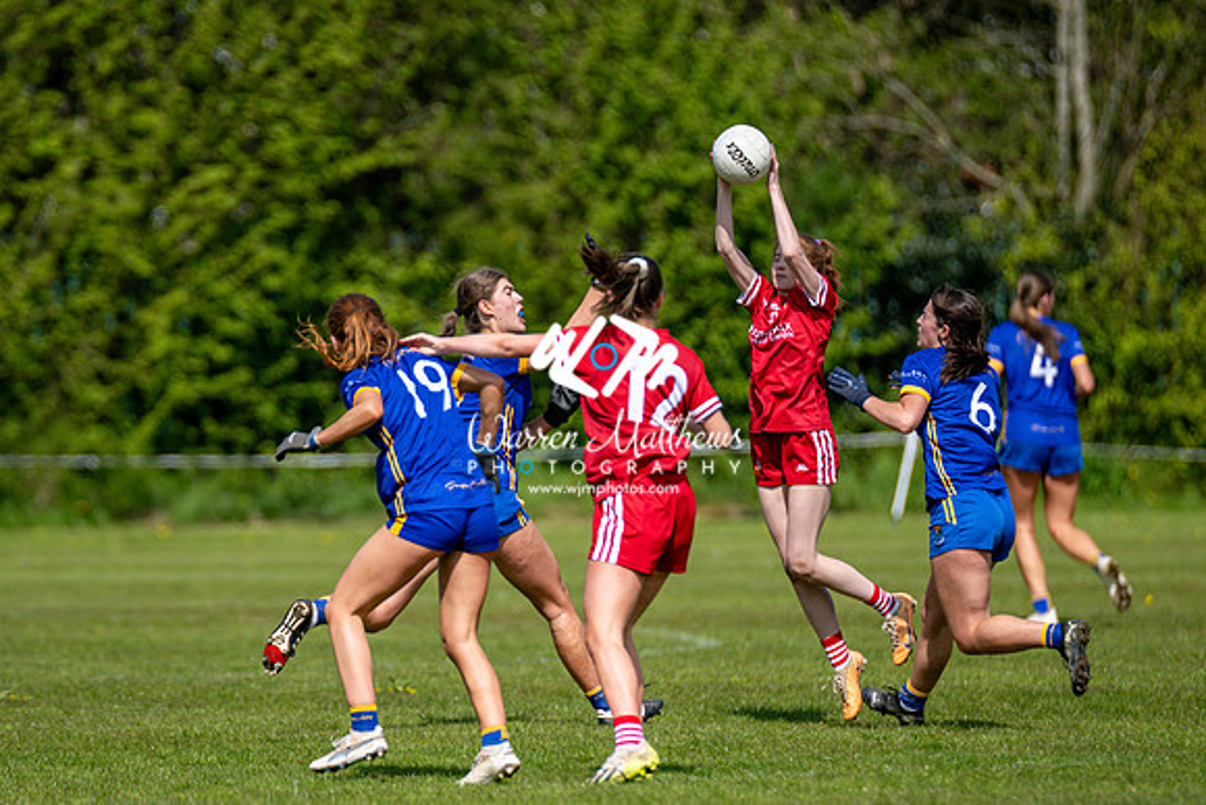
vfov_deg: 2.8
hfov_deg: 4.1
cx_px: 578
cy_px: 513
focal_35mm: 499
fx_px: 16726
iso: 160
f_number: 2.8
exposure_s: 1/6400
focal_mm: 300
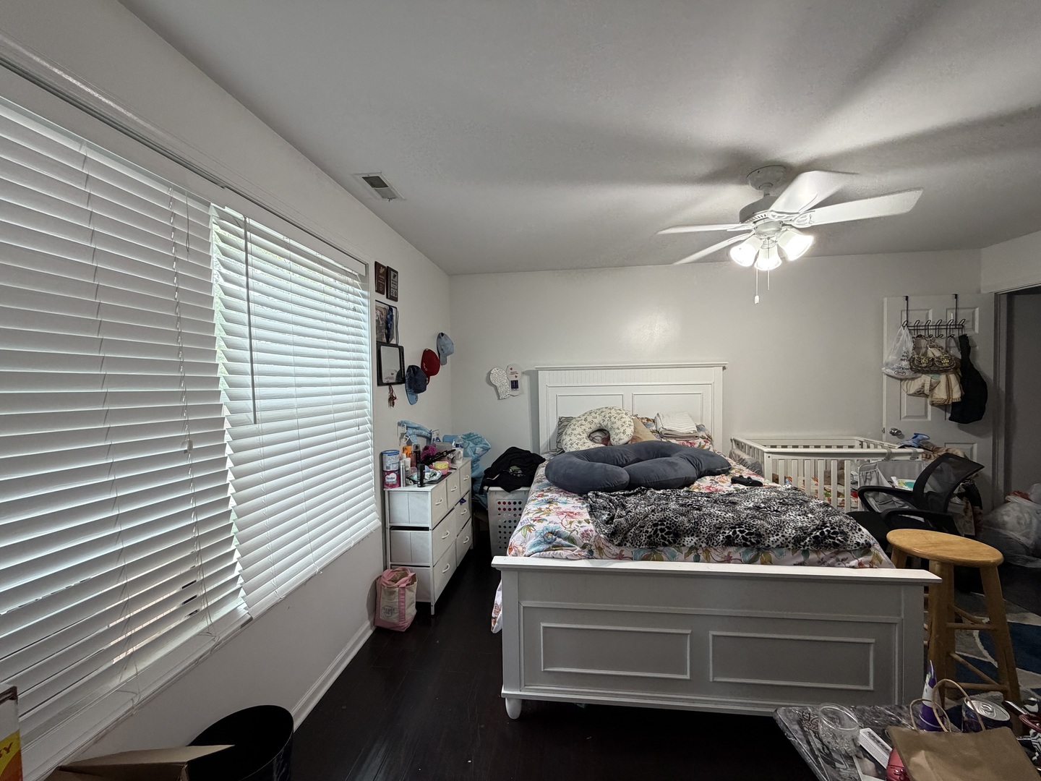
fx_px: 421
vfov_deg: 85.7
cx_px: 520
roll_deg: +1.1
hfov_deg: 102.1
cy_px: 390
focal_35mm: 14
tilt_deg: -1.9
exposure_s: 1/120
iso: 250
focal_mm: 2.22
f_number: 2.2
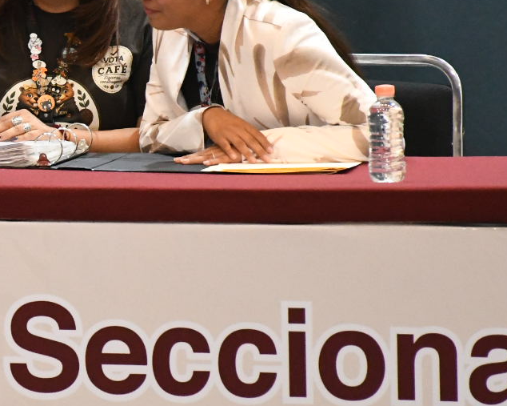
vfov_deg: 3.5
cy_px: 183
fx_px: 6586
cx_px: -25
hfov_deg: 4.4
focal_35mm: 439
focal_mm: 122
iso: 8000
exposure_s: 1/100
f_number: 5.6
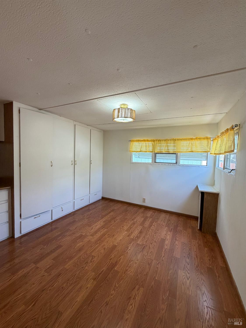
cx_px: 123
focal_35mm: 14
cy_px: 164
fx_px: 133
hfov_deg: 85.7
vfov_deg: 102.0
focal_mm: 2.22
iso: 160
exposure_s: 1/120
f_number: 2.2
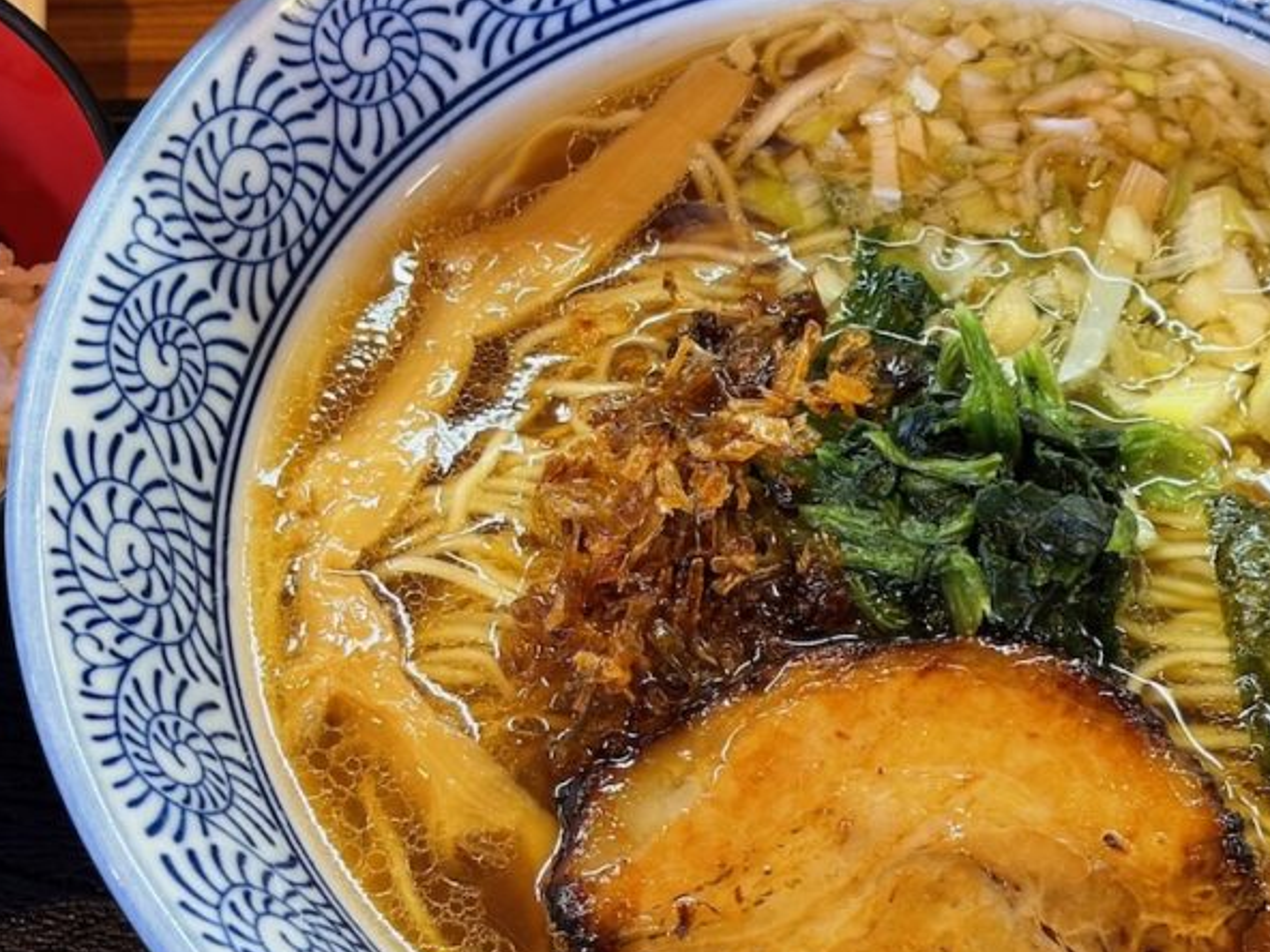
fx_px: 3302
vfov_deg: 16.4
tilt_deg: -57.2
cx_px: 927
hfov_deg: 21.6
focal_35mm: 90
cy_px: 534
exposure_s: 1/33
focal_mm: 5.96
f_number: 1.6
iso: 125
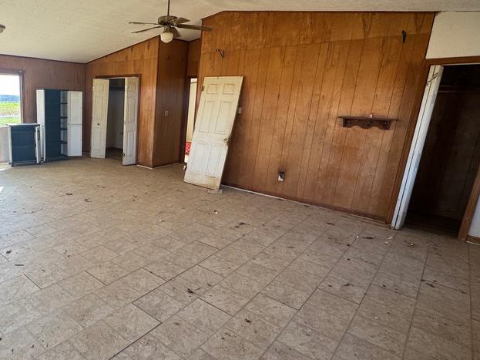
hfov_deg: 68.5
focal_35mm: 23
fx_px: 319
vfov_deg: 58.8
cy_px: 172
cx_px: 112
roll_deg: -1.2
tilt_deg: -11.9
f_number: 2.2
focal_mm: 2.22
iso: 50
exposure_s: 1/99
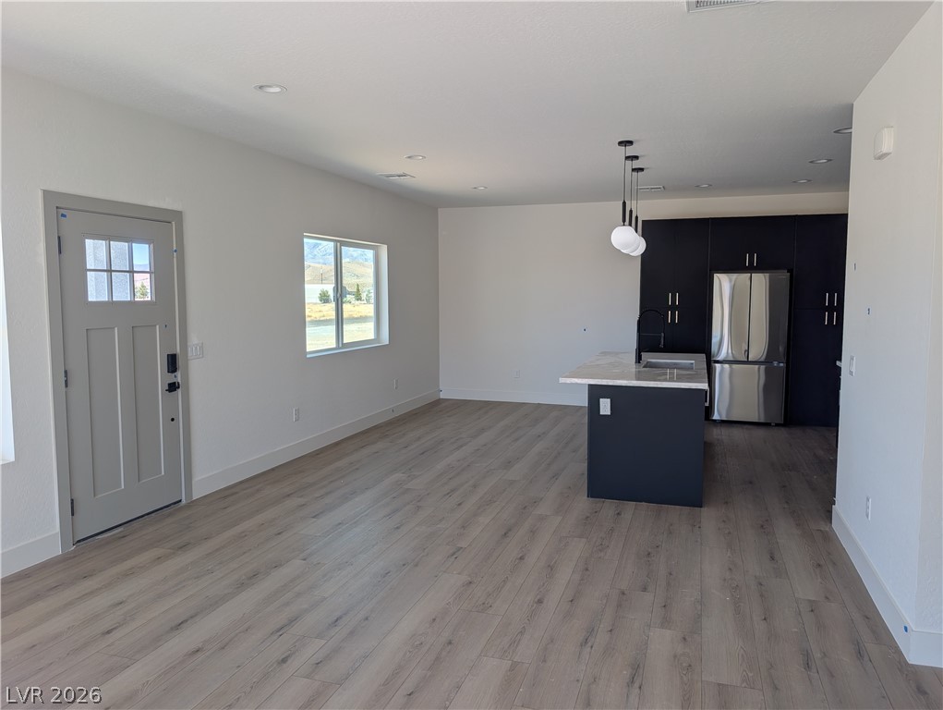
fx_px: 654
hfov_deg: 71.5
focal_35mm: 24
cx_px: 472
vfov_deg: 56.9
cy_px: 355
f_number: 1.68
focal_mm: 6.9
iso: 24
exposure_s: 1/1603
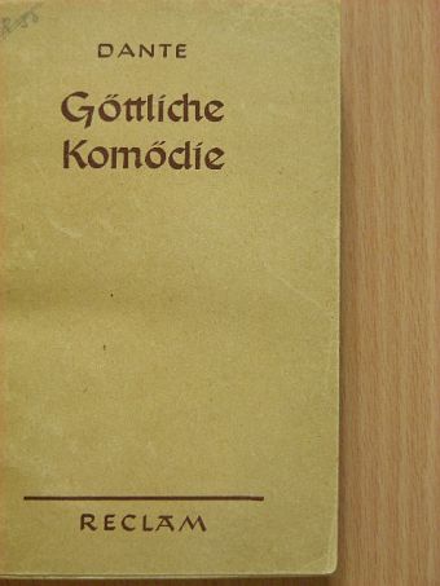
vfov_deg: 17.4
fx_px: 1914
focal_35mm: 113
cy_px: 293
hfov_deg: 13.1
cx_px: 220
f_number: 3.5
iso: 200
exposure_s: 1/70.2
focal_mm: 18.9
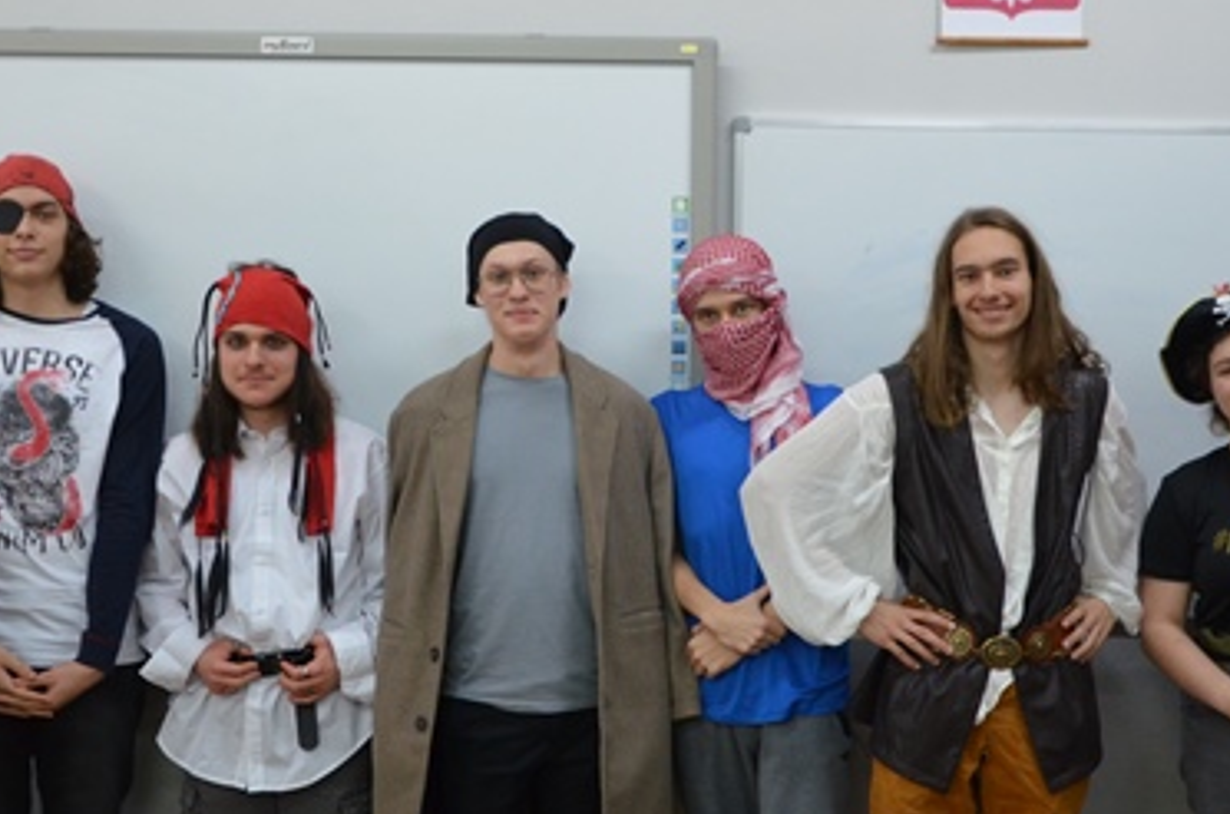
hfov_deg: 32.5
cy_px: 397
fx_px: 2113
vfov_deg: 21.8
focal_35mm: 62
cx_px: 632
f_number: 3.8
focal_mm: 24
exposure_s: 1/250
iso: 1600
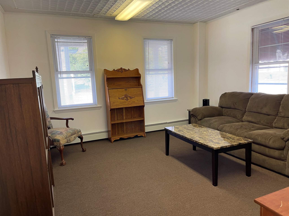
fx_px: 217
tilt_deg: -9.8
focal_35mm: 26
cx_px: 144
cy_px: 108
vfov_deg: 53.1
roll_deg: +1.7
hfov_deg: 67.3
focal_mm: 5.1
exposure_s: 1/60
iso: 80
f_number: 1.6
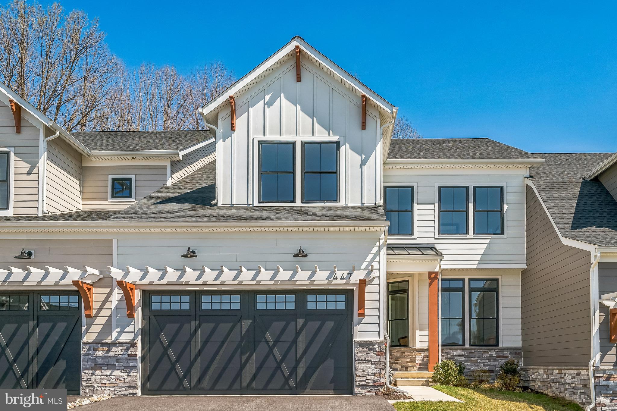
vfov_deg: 38.9
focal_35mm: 34
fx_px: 583
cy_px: 206
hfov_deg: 55.8
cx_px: 308
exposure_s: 1/800
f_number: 10
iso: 640
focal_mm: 34
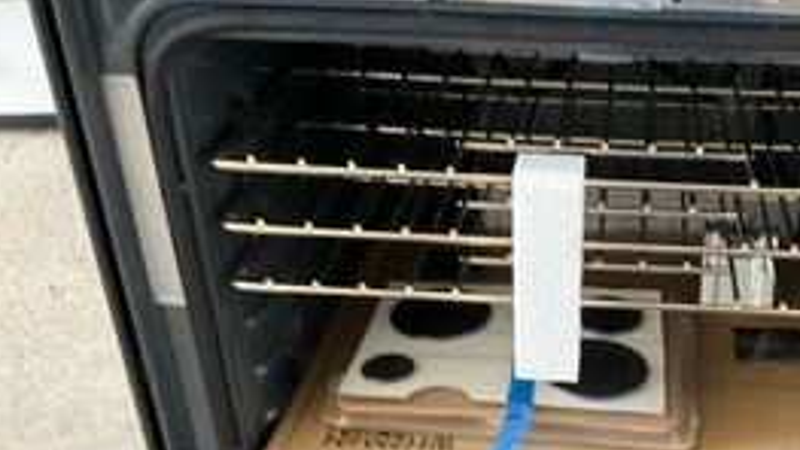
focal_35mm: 48
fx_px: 1018
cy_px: 353
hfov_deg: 41.8
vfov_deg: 24.6
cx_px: 584
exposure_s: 1/40
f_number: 1.8
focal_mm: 3
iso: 200
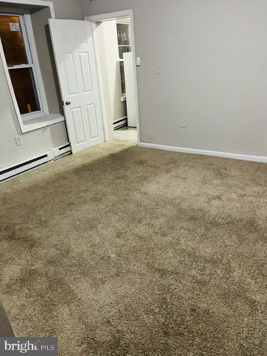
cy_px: 178
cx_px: 134
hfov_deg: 53.1
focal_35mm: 26
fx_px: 267
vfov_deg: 67.3
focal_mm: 5.1
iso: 500
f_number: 1.6
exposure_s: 1/30
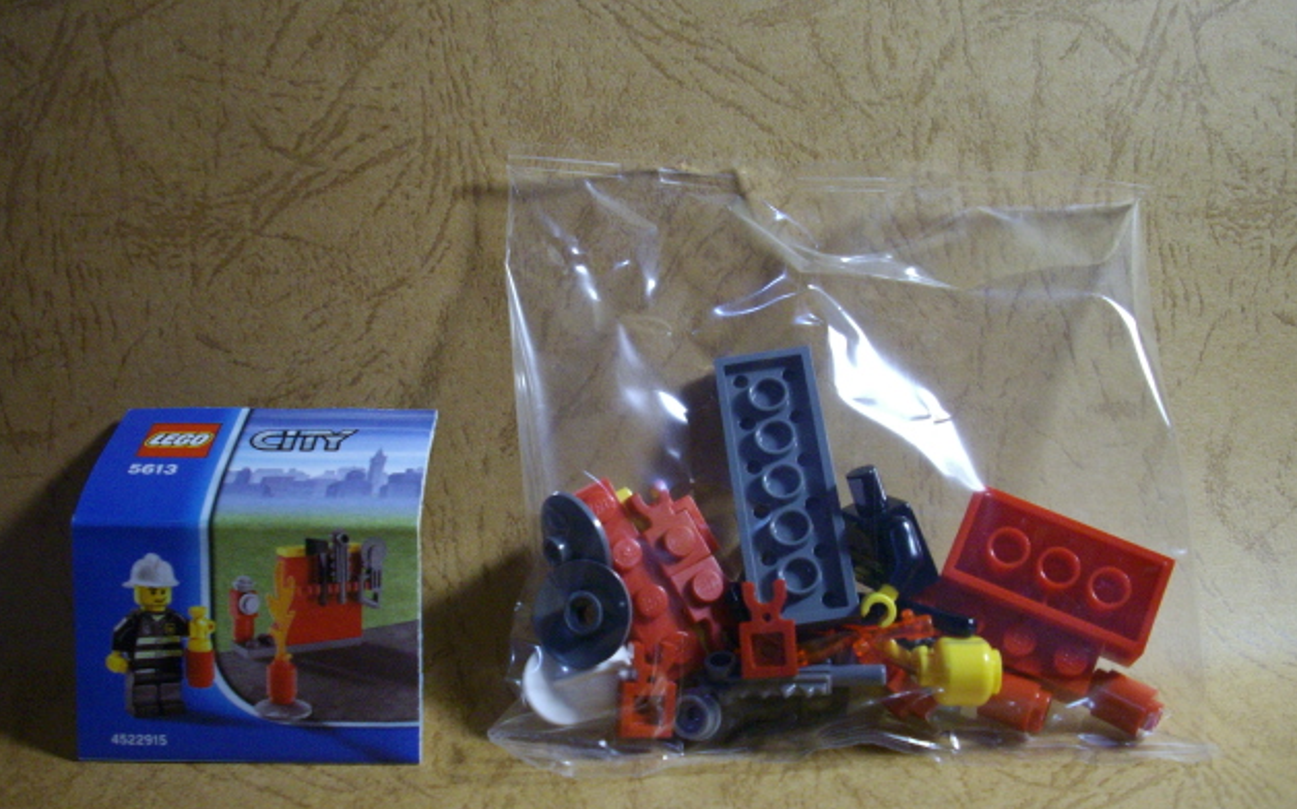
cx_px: 655
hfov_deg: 49.3
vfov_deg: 32.0
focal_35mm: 40
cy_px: 392
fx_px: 1413
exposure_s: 1/50
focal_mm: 6.2
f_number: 2.8
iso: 249
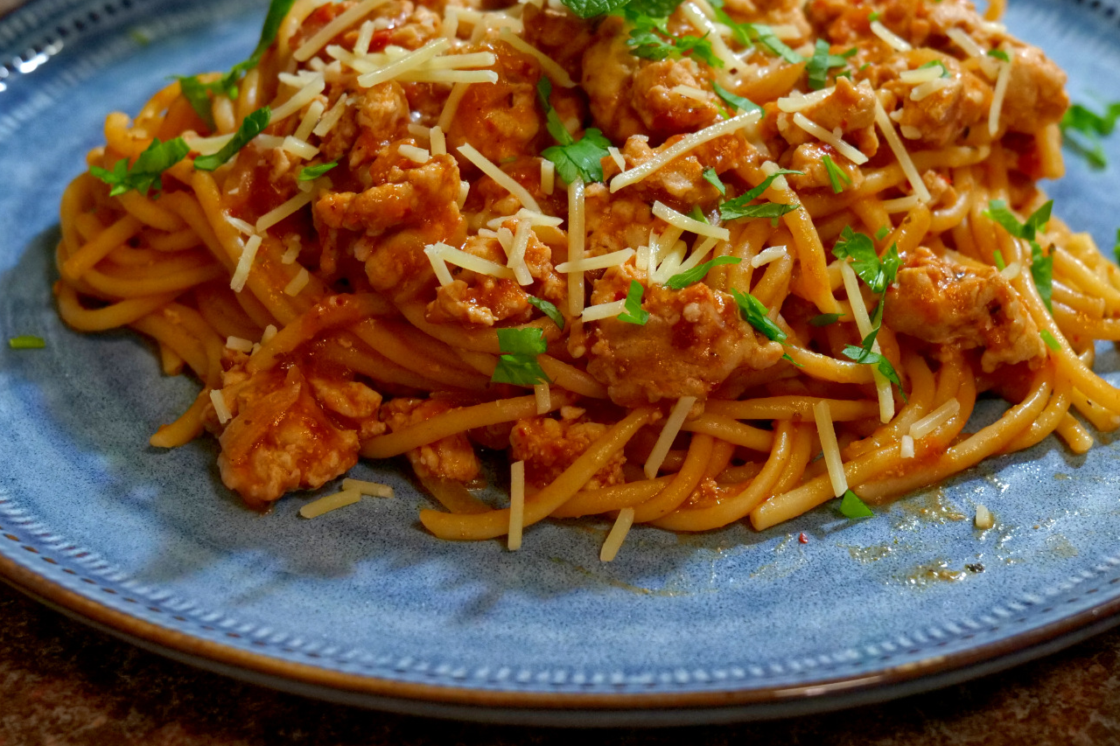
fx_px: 2799
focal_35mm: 90
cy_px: 234
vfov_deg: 15.2
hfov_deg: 22.6
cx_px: 614
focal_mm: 60
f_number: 7.1
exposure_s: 1/60
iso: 6400
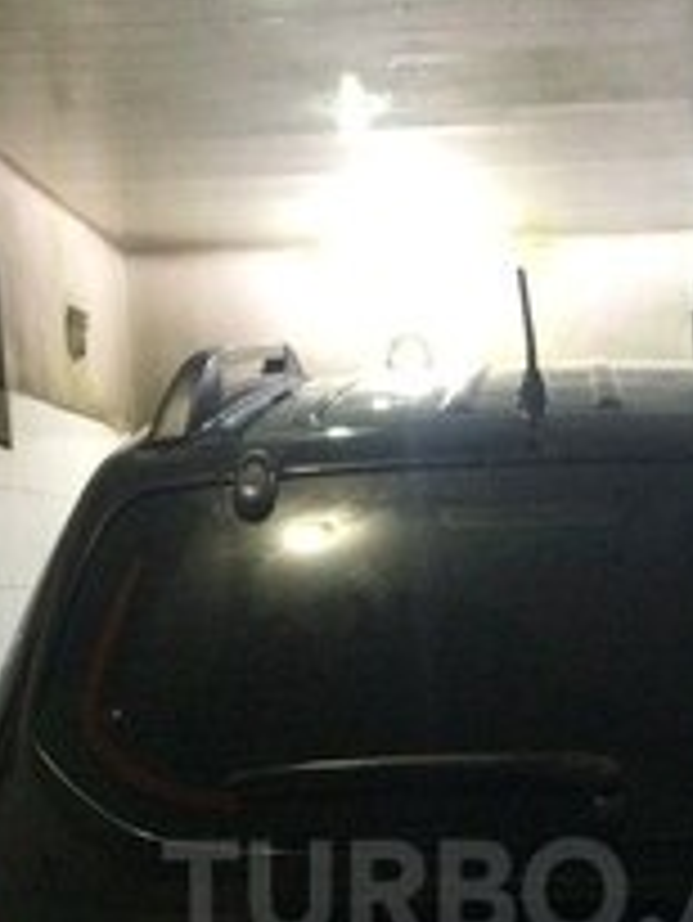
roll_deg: +3.0
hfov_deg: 20.9
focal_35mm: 70
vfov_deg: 26.5
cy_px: 891
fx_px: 1867
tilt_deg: -9.3
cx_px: 508
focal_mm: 4.15
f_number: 2.2
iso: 320
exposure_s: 1/25
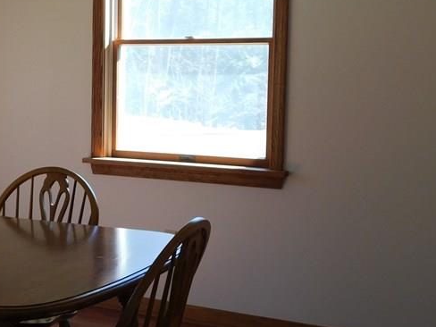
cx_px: 103
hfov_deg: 30.2
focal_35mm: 63
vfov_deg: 23.3
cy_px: 145
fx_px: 794
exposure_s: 1/50
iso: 125
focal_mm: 5.3
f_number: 3.2
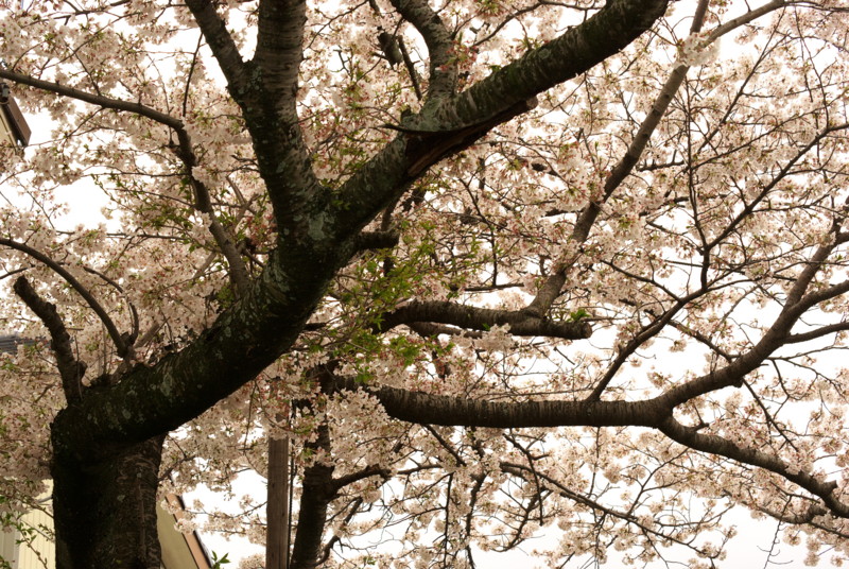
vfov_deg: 18.2
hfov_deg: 27.0
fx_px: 1771
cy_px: 284
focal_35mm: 75
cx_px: 424
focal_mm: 50
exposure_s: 1/160
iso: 100
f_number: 8
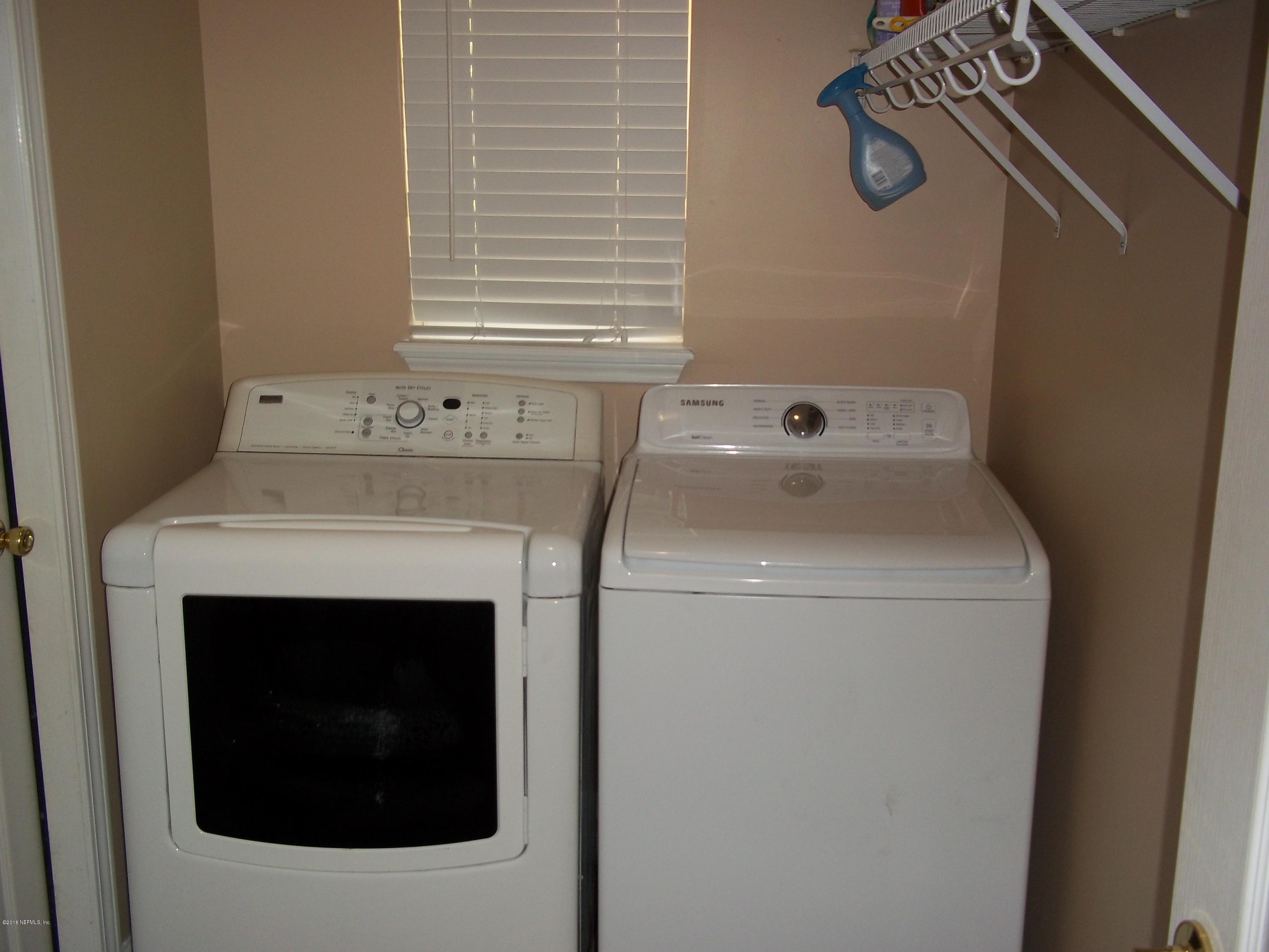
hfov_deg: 51.4
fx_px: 1320
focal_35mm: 36
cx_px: 634
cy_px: 476
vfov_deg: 39.7
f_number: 3.1
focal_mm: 6.5
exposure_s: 1/30
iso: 80
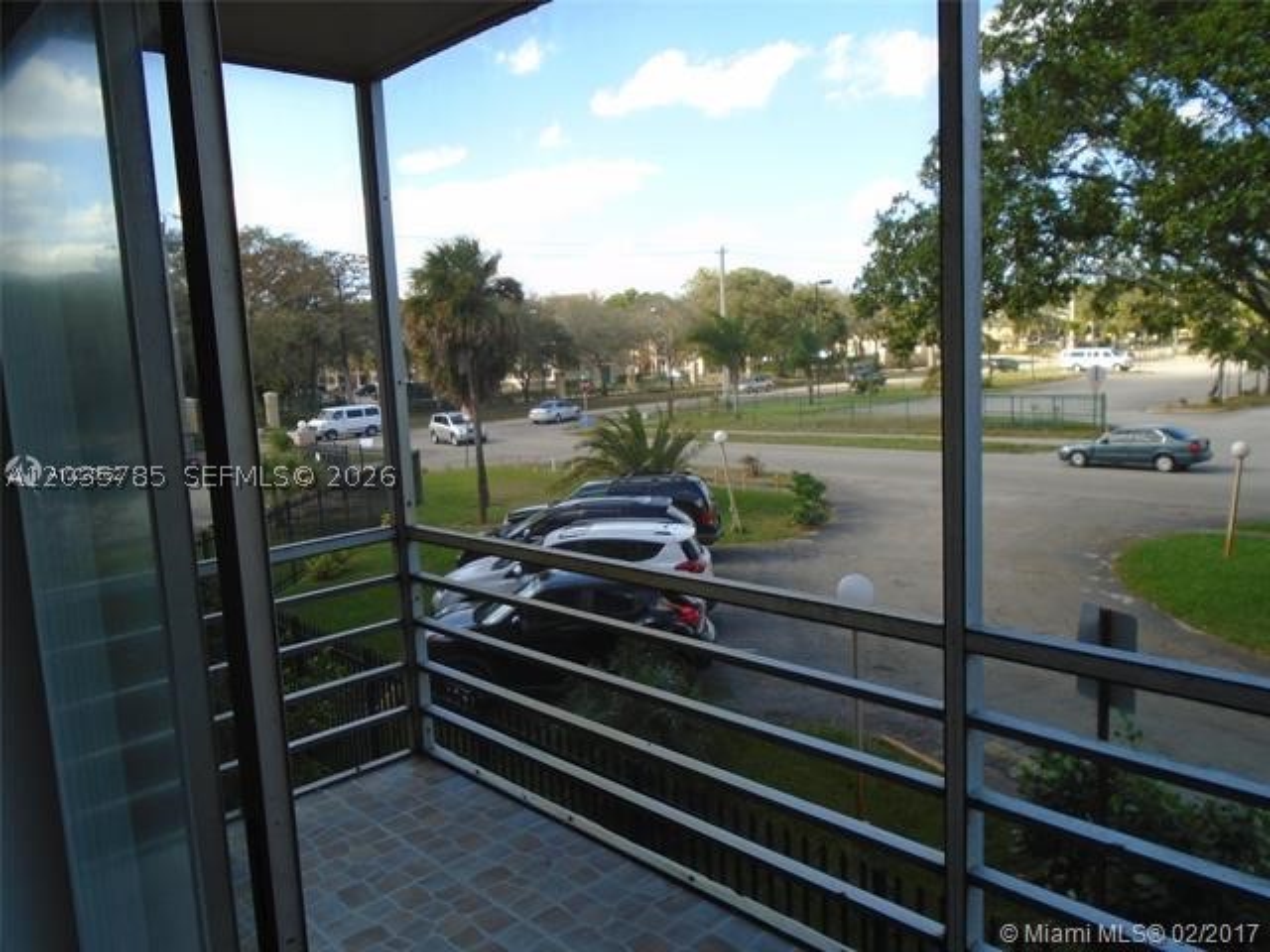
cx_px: 635
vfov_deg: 53.1
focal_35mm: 26
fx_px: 954
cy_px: 476
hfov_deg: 67.3
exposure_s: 1/250
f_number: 3.2
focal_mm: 4.6
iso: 100
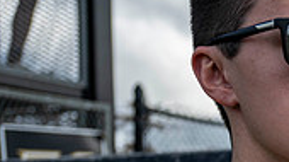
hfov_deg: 20.1
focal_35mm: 86
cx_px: 473
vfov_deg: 13.4
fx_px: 658
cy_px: 223
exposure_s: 1/1250
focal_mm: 24
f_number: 2.8
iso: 125
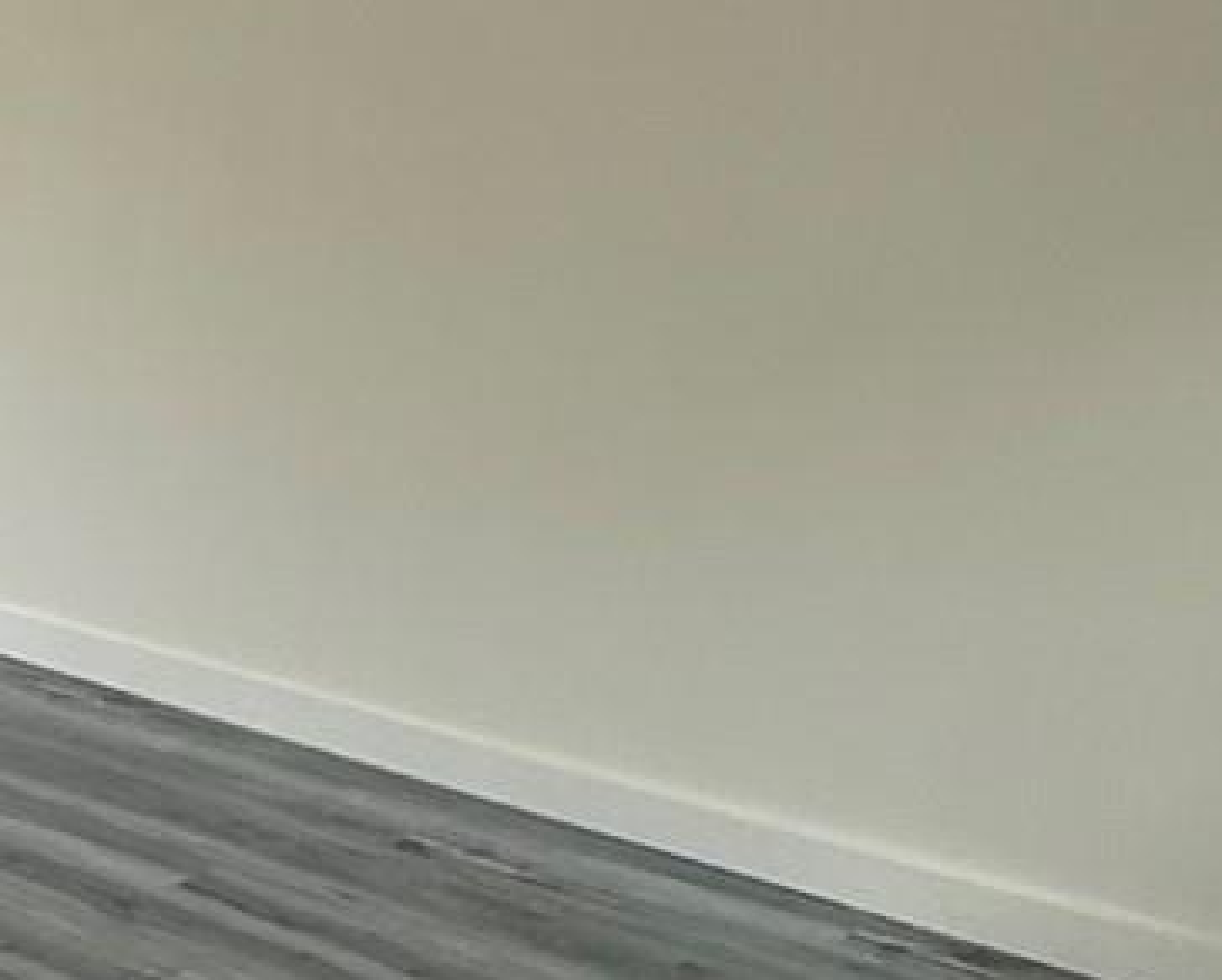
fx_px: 2172
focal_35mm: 60
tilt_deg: -20.0
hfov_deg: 26.3
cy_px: 698
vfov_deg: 25.2
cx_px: -403
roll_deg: -0.2
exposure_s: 1/120
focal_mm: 2.22
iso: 125
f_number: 2.2
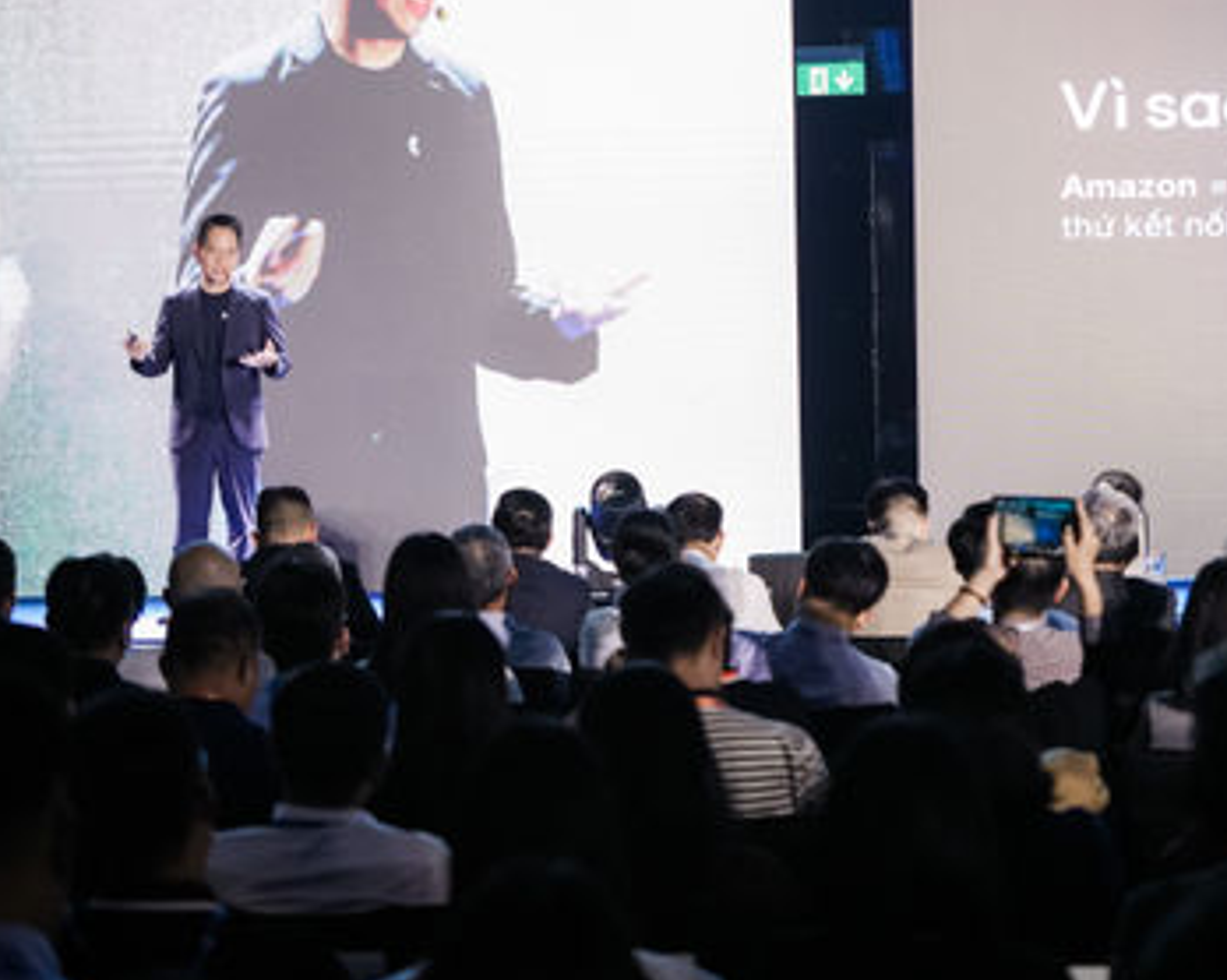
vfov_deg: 15.1
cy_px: 363
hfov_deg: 18.7
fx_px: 3702
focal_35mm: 102
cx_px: 906
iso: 1000
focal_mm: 70
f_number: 3.2
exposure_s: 1/200
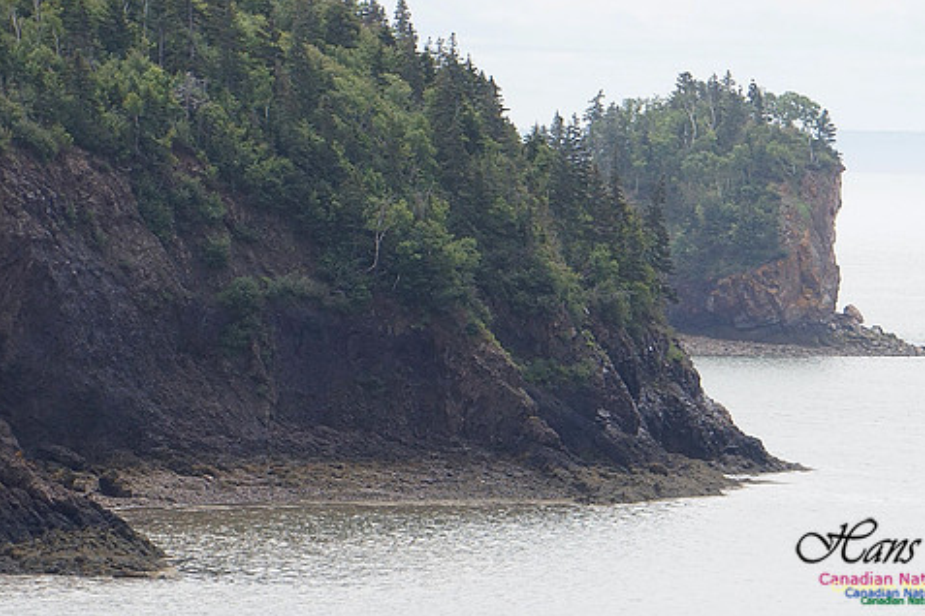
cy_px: 249
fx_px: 9840
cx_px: 491
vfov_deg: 3.6
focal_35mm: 383
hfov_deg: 5.4
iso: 800
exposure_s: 1/1250
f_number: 10
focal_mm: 210
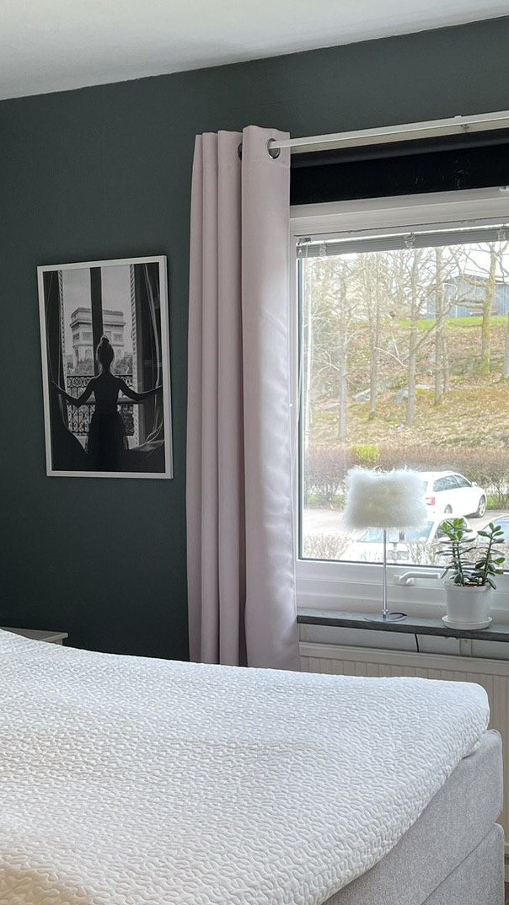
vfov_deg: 38.2
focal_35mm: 54
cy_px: 580
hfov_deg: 22.1
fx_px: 1296
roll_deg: +1.2
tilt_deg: -7.4
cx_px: 168
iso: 32
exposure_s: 1/100
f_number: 1.6
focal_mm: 4.2
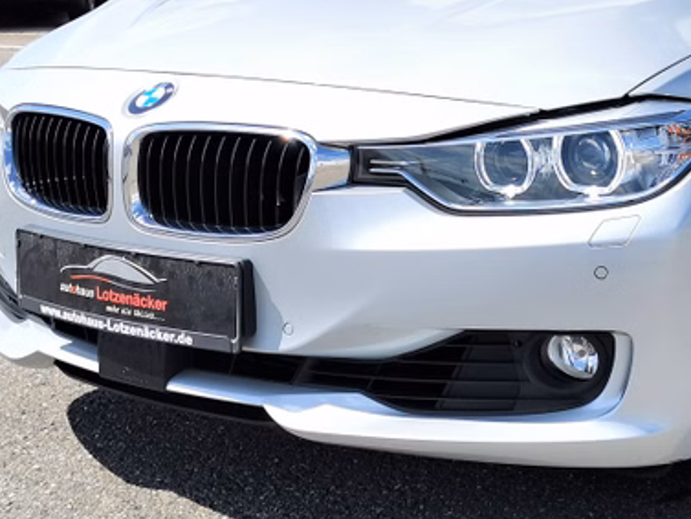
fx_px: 1398
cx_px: 596
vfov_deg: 20.8
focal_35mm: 70
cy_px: 110
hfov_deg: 27.0
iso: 50
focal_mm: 5.58
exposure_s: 1/2907
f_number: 1.8
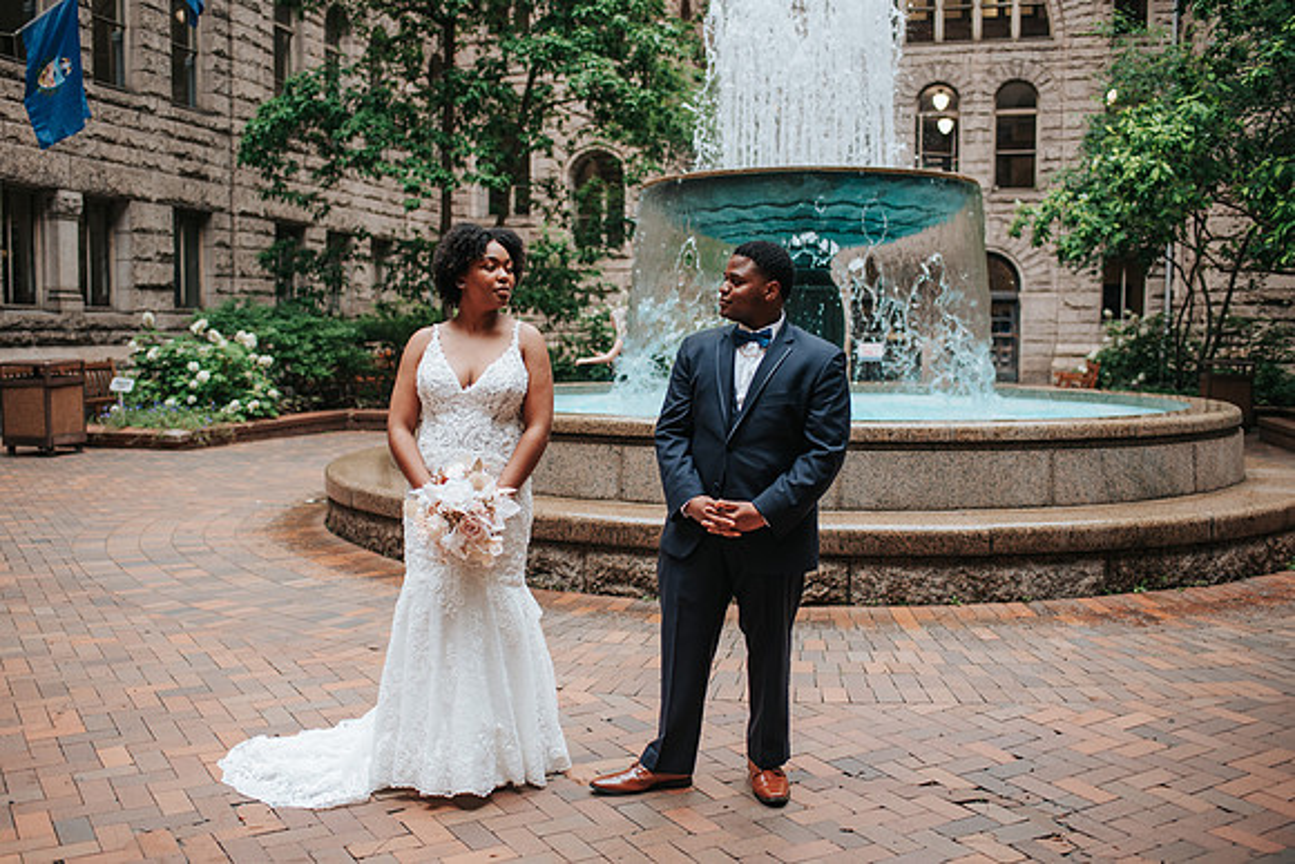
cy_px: 456
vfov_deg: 35.7
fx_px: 1340
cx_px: 609
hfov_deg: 51.5
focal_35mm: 37
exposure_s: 1/400
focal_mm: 35
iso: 250
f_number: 2.5
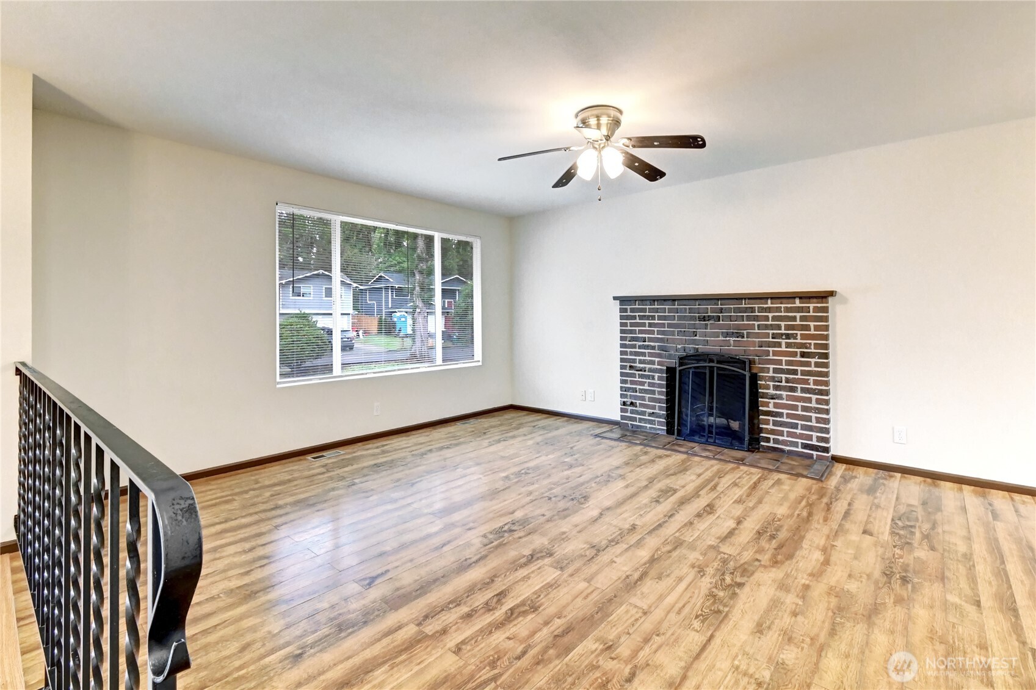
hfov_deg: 100.4
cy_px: 345
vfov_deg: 77.3
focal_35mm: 15
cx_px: 518
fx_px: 432
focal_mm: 10
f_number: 11
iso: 4000
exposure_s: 1/8
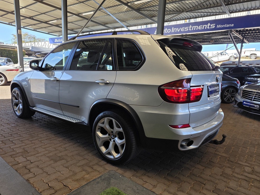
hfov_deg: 71.6
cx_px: 127
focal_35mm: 24
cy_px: 101
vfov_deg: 56.8
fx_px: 180
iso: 32
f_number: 1.7
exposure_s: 1/180
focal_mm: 6.25
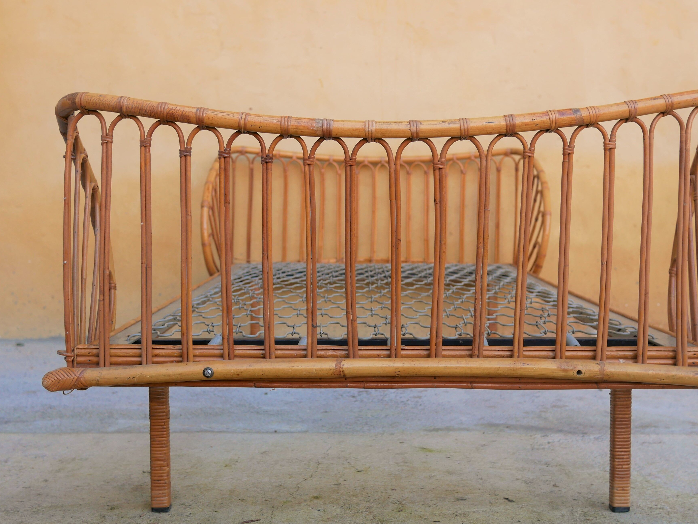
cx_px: 357
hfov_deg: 36.2
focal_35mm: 53
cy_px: 239
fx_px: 1069
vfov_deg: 27.5
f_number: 2.8
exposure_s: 1/250
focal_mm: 20
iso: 200
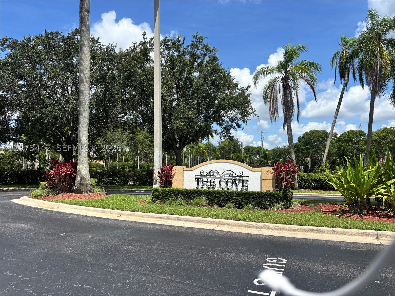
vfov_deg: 53.1
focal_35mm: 26
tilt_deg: +3.2
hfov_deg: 67.3
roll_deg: -0.2
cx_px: 198
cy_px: 148
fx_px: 297
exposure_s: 1/3650
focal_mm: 5.96
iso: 50
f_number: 1.6
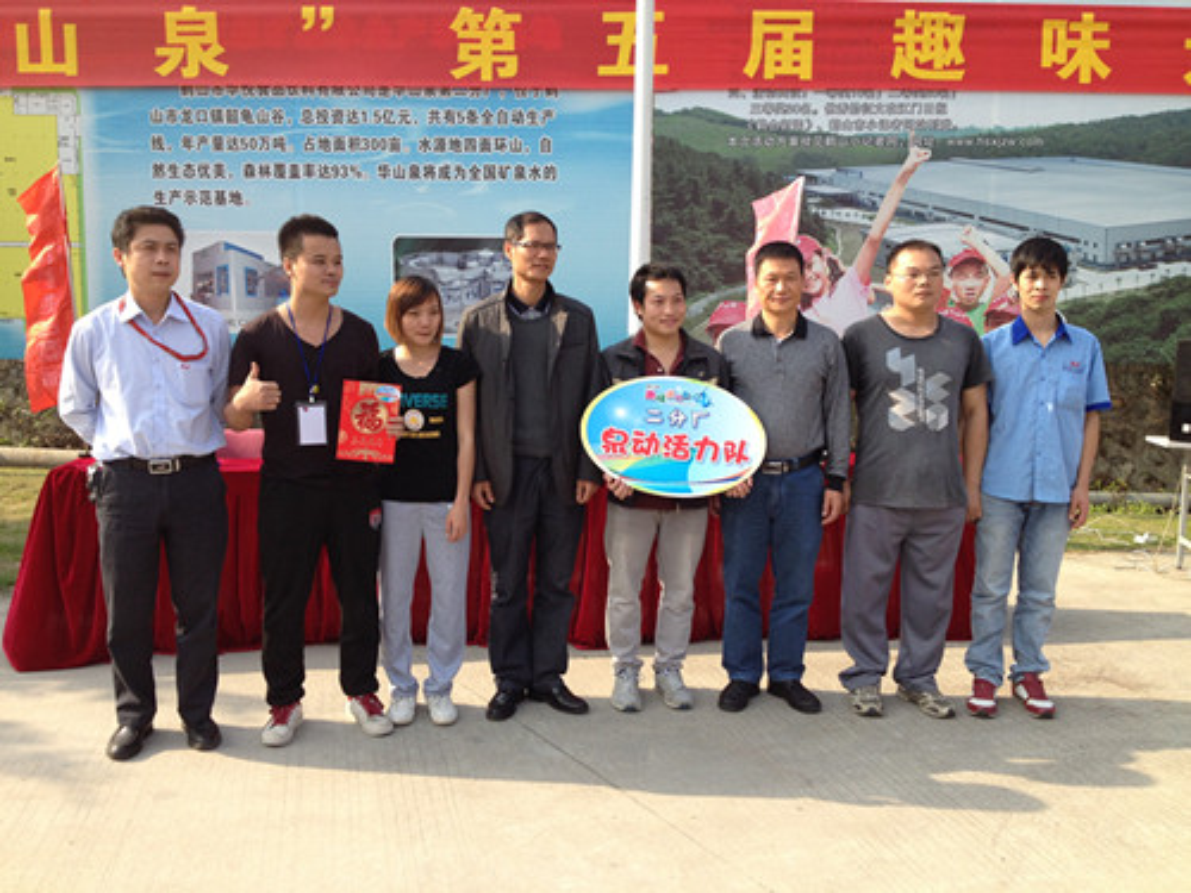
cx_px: 596
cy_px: 446
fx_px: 1204
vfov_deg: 40.7
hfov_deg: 52.6
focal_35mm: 35
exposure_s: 1/600
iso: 50
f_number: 2.4
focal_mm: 4.28
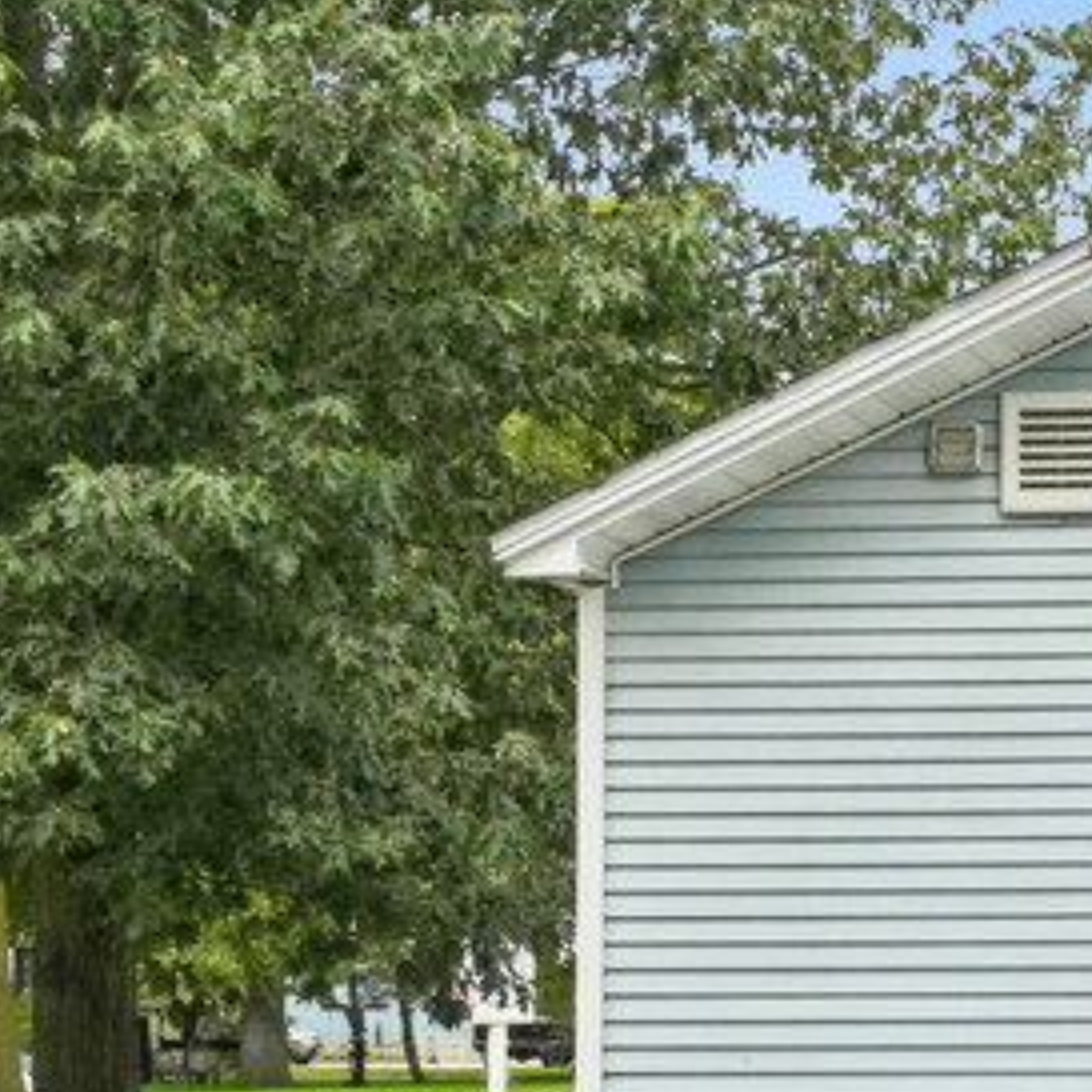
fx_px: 3783
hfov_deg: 14.3
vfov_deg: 16.4
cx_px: 2016
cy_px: 652
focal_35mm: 106
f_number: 8
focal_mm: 21
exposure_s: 1/640
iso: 400
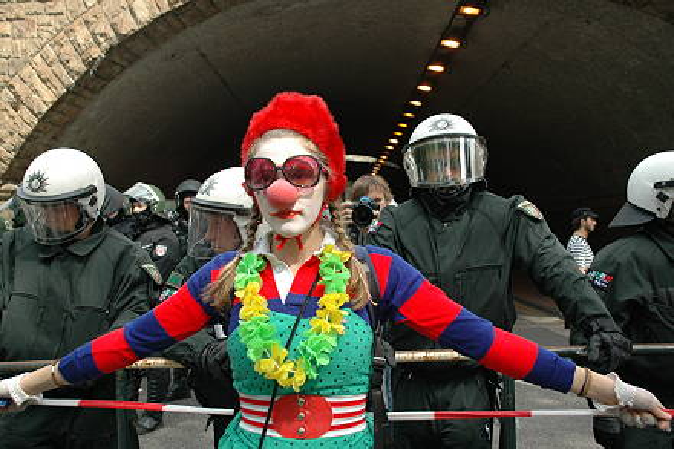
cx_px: 337
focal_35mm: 36
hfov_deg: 53.1
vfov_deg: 36.8
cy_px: 224
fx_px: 674
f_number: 4.5
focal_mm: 24
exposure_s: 1/800
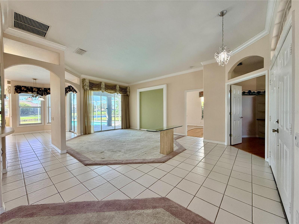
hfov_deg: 102.1
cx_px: 150
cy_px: 112
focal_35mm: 14
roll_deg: +0.7
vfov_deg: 85.7
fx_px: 121
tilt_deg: -0.3
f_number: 2.2
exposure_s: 1/120
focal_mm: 2.22
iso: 200
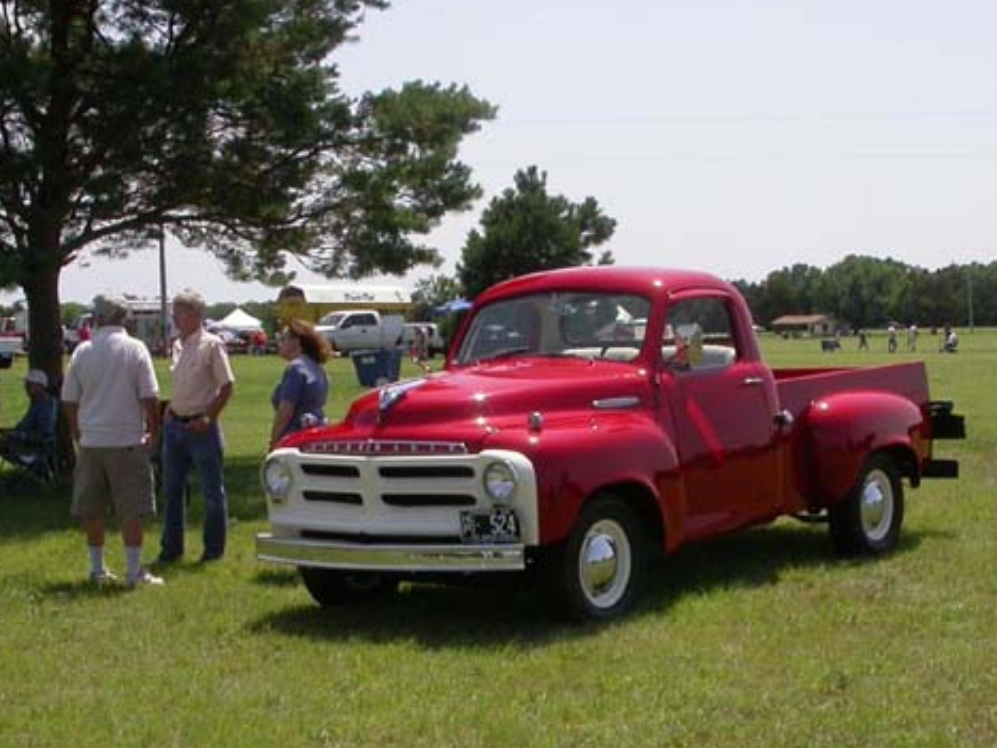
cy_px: 477
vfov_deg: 22.5
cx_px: 547
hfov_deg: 29.8
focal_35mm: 65
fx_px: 1872
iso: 100
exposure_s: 1/348
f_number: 7.5
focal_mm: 7.85
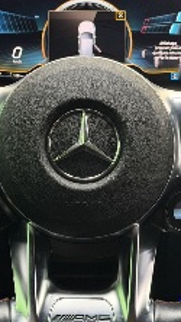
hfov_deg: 12.4
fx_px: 836
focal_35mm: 98
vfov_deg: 21.7
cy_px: 122
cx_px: 91
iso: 400
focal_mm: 6.76
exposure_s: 1/33
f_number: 1.78
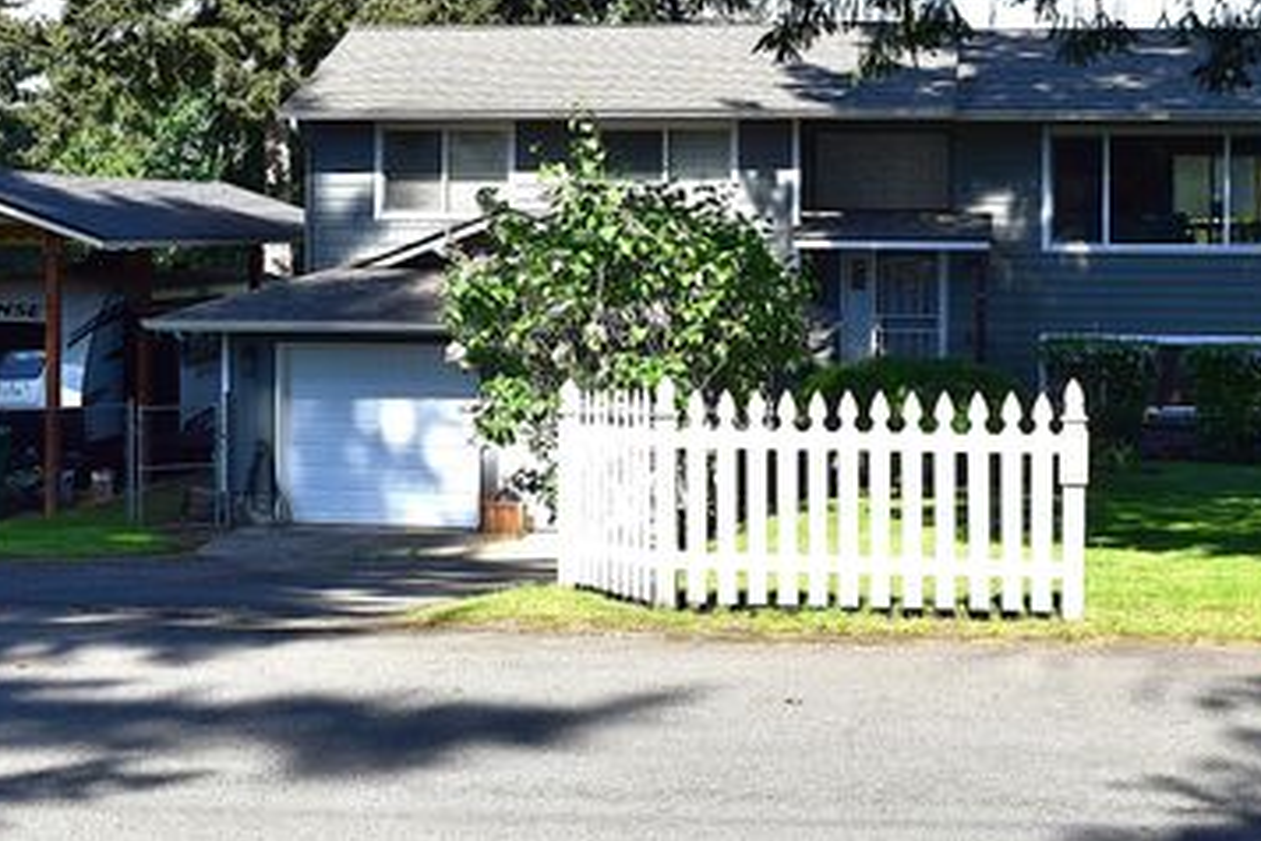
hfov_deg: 35.6
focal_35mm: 56
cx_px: 668
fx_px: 1961
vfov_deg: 24.0
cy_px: 260
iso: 400
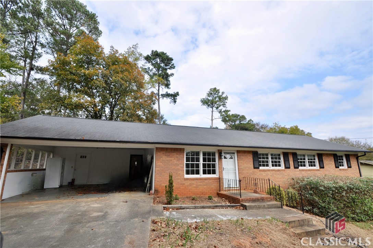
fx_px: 155
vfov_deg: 77.1
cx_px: 186
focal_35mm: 15
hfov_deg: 100.5
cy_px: 124
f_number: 8
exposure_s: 1/250
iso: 200
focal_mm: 10
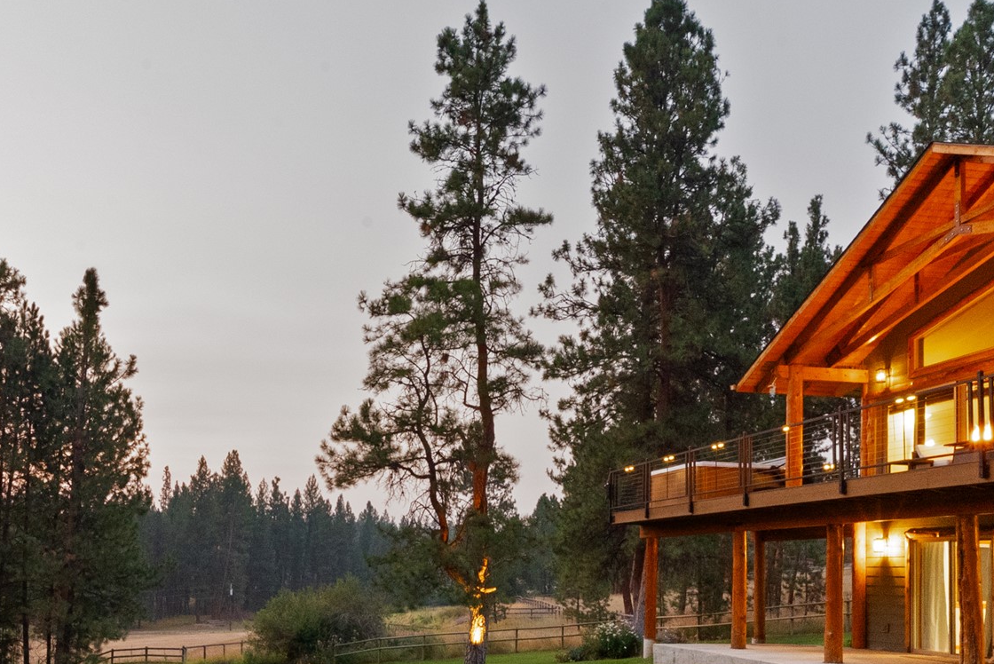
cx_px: 335
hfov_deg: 59.0
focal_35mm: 31
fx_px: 856
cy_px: 520
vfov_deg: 40.8
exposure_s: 1/2.5
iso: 1600
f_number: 14
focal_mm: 16
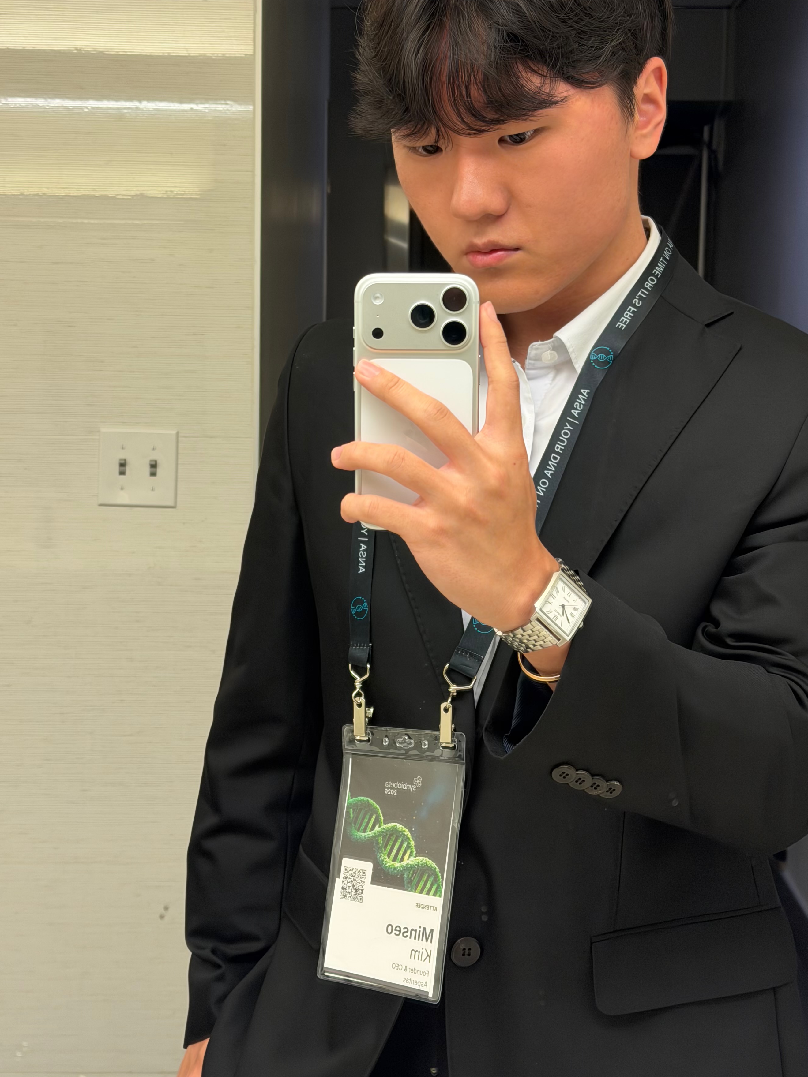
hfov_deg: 26.6
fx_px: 1712
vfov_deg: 34.9
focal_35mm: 55
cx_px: 433
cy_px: 462
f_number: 1.78
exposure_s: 1/60
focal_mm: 6.76
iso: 64
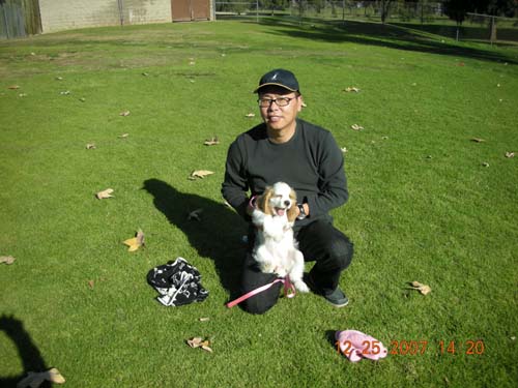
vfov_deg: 40.7
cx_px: 259
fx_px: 524
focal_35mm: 35
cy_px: 194
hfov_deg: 52.6
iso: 63
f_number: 7.9
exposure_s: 1/125
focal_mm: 5.8
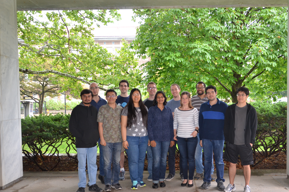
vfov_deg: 39.7
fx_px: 264
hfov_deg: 57.0
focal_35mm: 33
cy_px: 108
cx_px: 170
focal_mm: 18
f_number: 3.5
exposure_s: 1/60
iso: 450
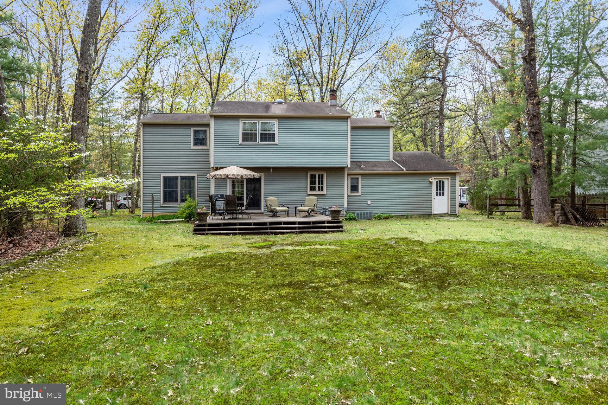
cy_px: 202
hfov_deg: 73.7
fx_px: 405
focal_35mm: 24
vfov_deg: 53.1
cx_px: 304
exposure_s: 1/160
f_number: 8
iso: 200
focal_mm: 24
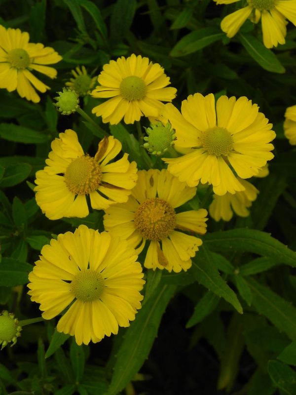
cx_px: 148
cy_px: 198
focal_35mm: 85
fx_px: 969
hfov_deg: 17.4
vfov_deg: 23.0
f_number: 5
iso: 160
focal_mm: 15.1
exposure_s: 1/100
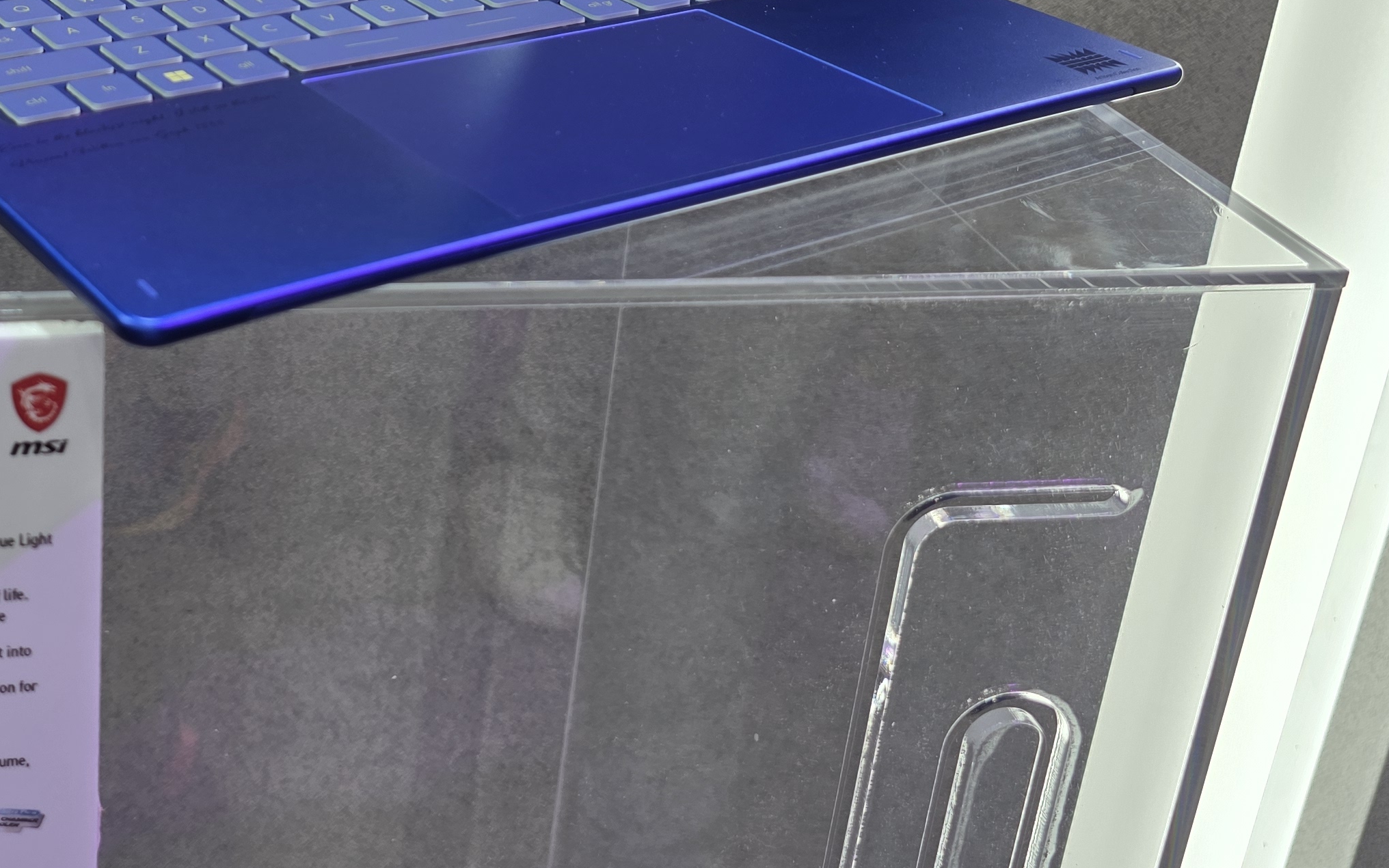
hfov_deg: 39.8
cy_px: 10
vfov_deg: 25.6
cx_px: 240
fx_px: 1817
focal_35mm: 48
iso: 50
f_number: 1.7
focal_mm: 6.3
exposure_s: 1/50
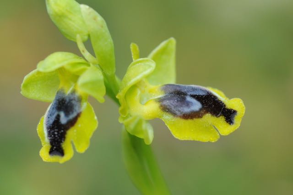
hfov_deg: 13.1
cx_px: 146
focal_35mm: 158
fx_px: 1280
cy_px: 98
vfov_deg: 8.7
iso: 1250
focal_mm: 105
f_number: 13
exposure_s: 1/320
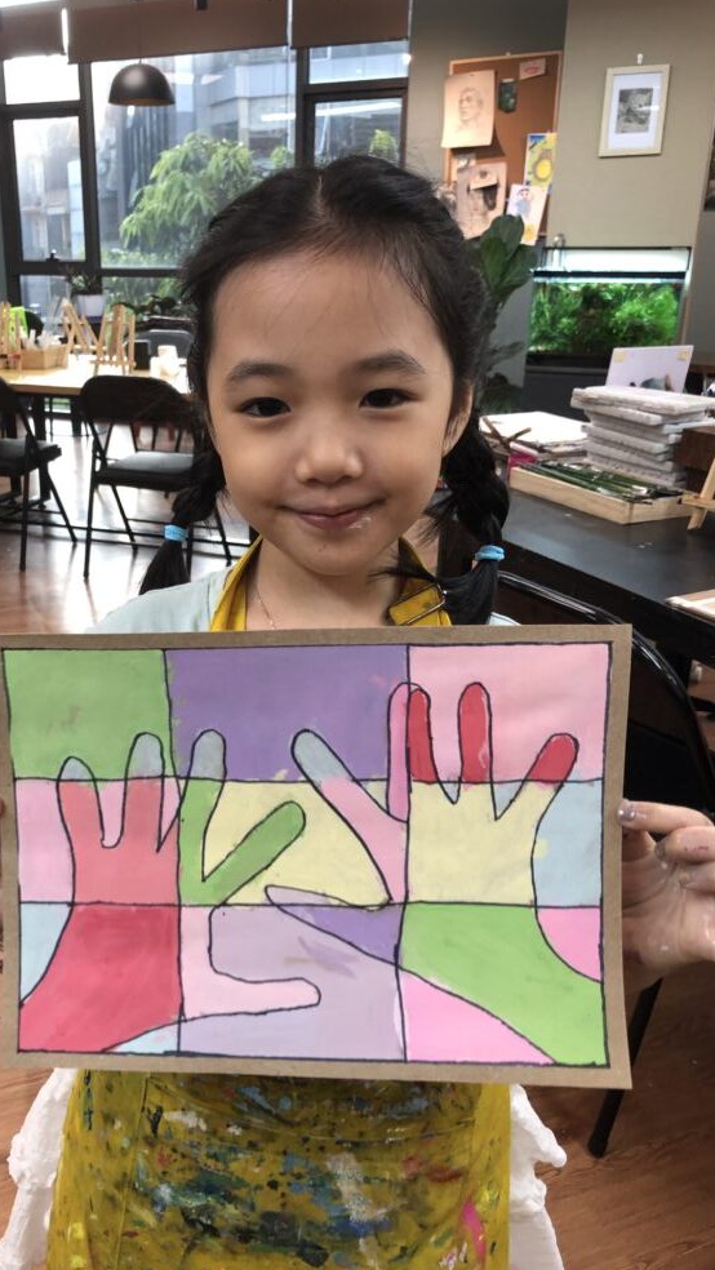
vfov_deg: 62.6
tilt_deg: -19.1
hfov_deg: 37.4
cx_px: 241
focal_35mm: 31
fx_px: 1044
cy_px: 639
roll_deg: +2.1
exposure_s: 1/120
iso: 100
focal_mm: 3.99
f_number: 1.8
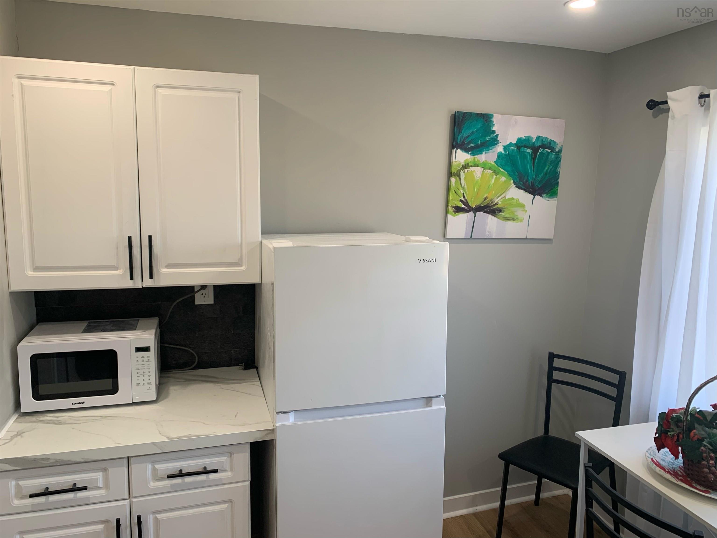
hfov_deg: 67.3
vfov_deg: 53.1
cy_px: 269
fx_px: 539
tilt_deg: -9.7
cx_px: 358
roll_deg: -0.5
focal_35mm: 26
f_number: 1.8
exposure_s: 1/95
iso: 40
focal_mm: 4.25
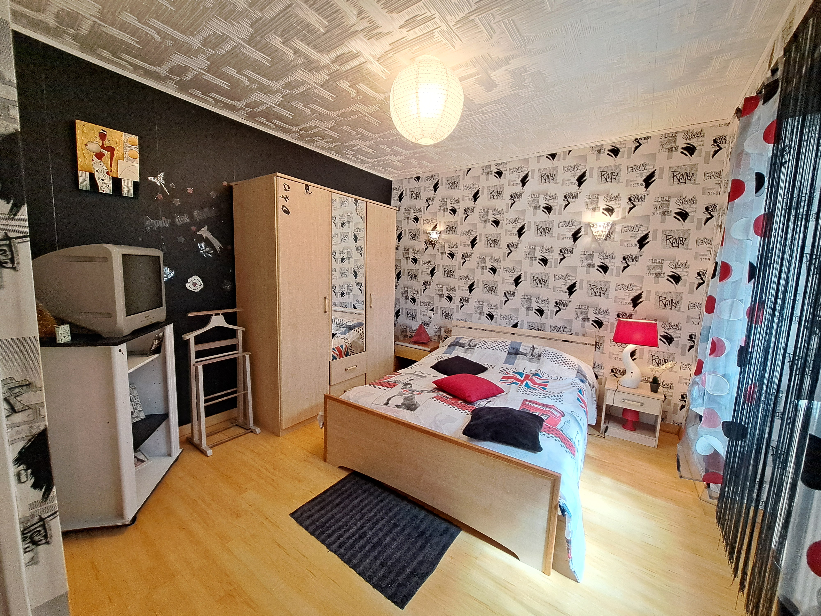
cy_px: 308
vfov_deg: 89.9
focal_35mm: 13
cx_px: 410
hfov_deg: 106.2
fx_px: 308
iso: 160
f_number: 2.2
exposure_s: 1/50
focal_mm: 1.74
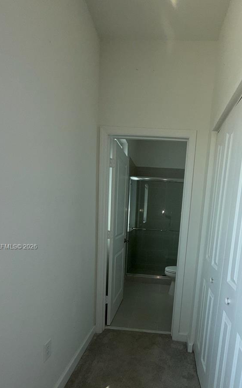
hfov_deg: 58.8
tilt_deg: -11.5
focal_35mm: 20
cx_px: 152
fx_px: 211
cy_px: 247
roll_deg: -4.7
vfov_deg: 83.1
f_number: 2.2
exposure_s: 1/120
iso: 40
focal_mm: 2.22
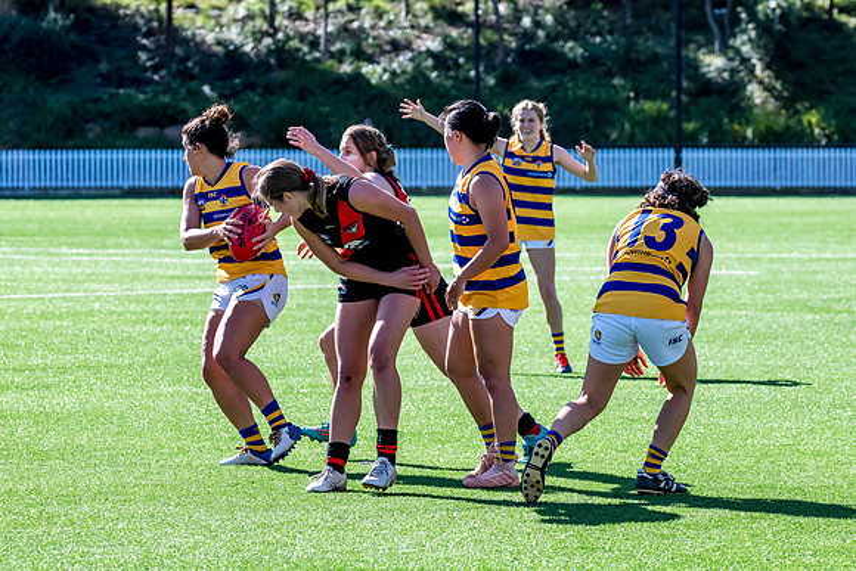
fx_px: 5074
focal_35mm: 213
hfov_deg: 9.6
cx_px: 402
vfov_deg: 6.4
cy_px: 260
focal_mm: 170
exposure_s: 1/1600
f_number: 7.1
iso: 800
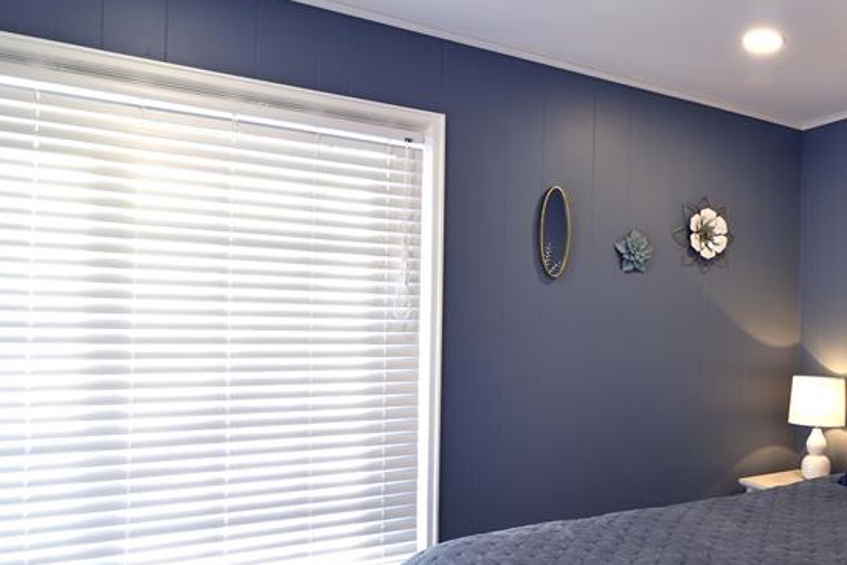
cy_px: 320
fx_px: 706
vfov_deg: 43.5
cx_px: 737
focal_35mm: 30
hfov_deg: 55.1
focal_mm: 16
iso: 400
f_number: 9
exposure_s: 1/20
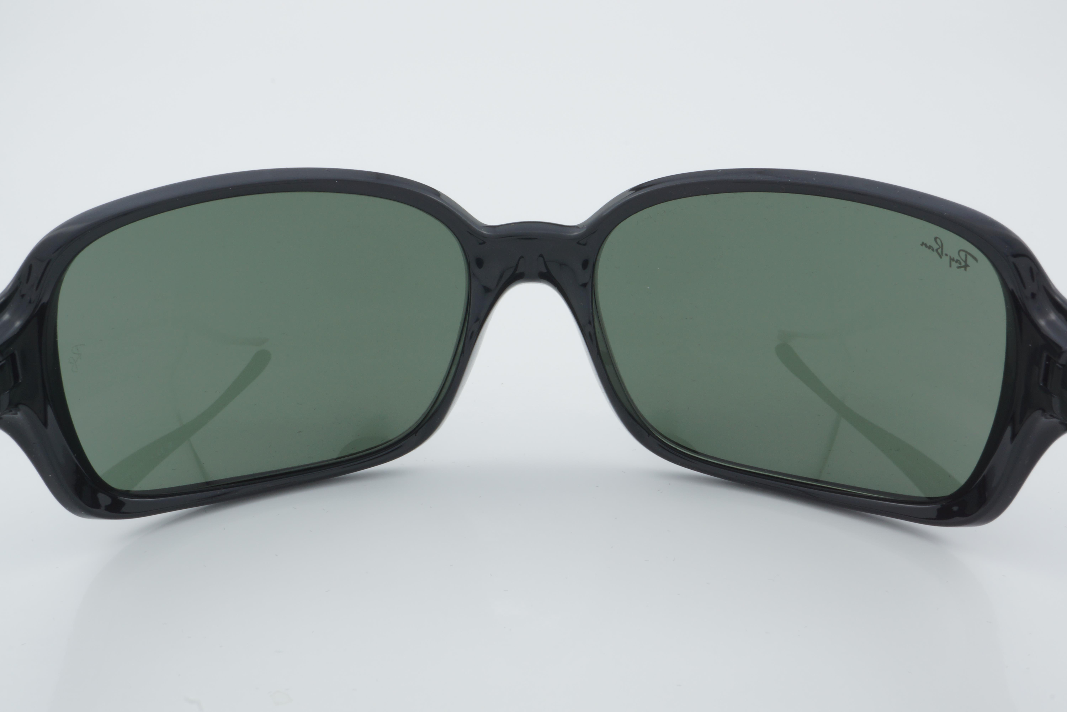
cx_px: 534
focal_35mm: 52
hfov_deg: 37.9
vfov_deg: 25.8
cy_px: 356
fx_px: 1556
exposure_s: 1/4
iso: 100
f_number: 32
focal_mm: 35
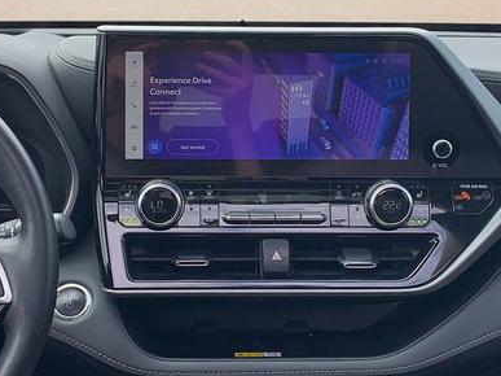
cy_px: 149
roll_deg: -2.0
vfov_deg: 17.1
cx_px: 252
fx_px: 1244
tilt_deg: -13.1
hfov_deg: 22.8
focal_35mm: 86
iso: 25
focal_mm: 4.25
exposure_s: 1/364
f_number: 1.8
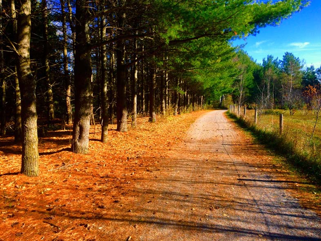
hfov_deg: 61.6
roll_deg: +0.5
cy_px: 120
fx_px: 269
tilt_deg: -4.5
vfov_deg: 48.3
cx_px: 160
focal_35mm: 29
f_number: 2.2
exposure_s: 1/820
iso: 32
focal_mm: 4.15
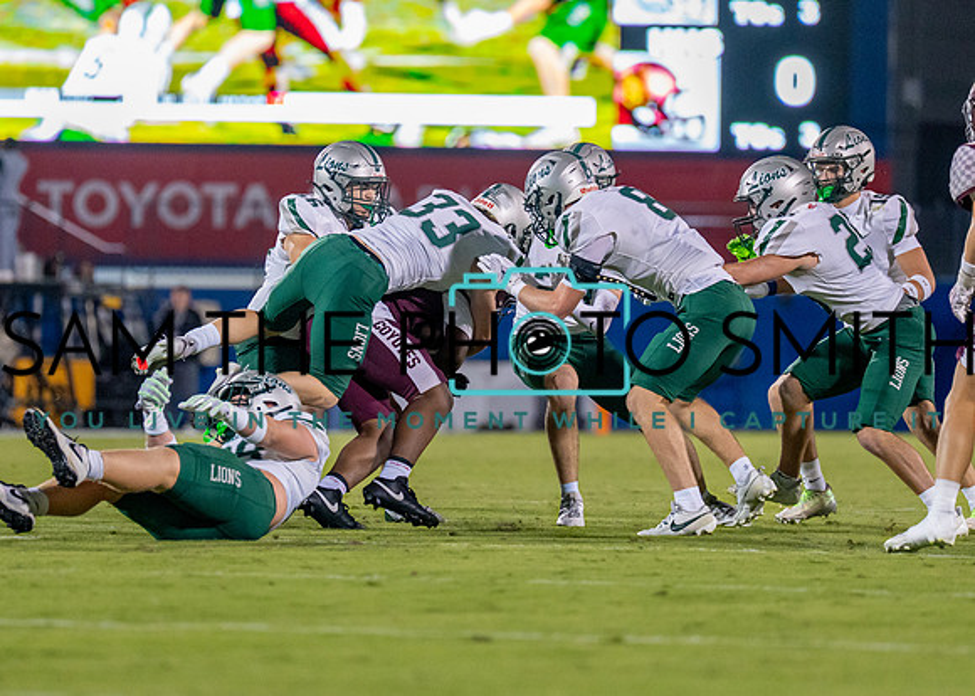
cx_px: 492
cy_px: 289
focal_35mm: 363
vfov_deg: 4.0
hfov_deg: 5.6
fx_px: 10046
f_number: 2.8
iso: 2000
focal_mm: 200
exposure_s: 1/1600
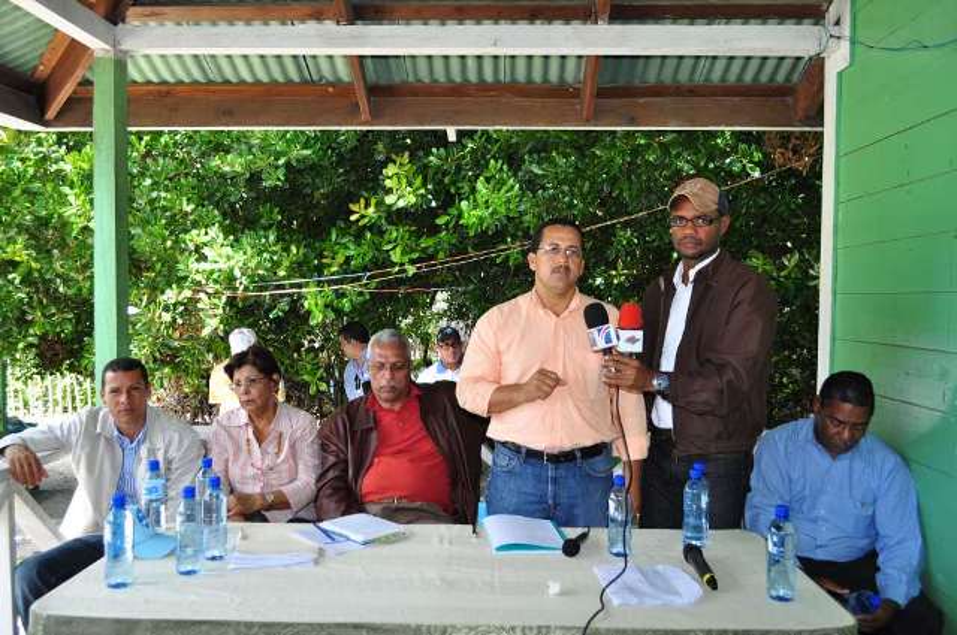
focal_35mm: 30
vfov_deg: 43.5
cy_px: 318
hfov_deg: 62.0
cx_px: 478
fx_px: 796
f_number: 5
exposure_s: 1/100
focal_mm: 20
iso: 200
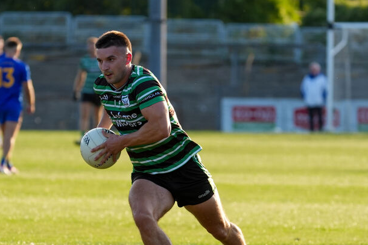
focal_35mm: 405
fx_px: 4141
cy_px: 154
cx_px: 142
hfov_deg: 5.1
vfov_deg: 3.4
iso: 1000
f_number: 6.3
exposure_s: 1/1000
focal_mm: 309
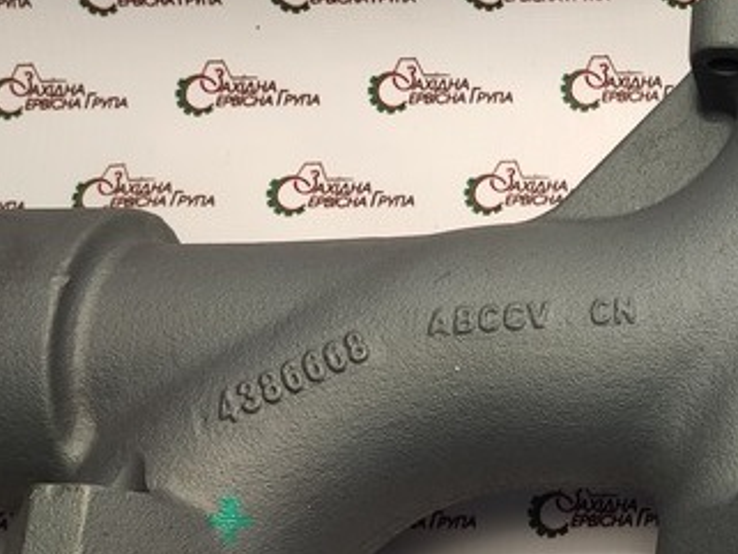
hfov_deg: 21.5
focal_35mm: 81
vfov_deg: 18.2
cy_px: 188
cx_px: 993
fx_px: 1728
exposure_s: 1/50
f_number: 1.75
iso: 117
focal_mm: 4.77
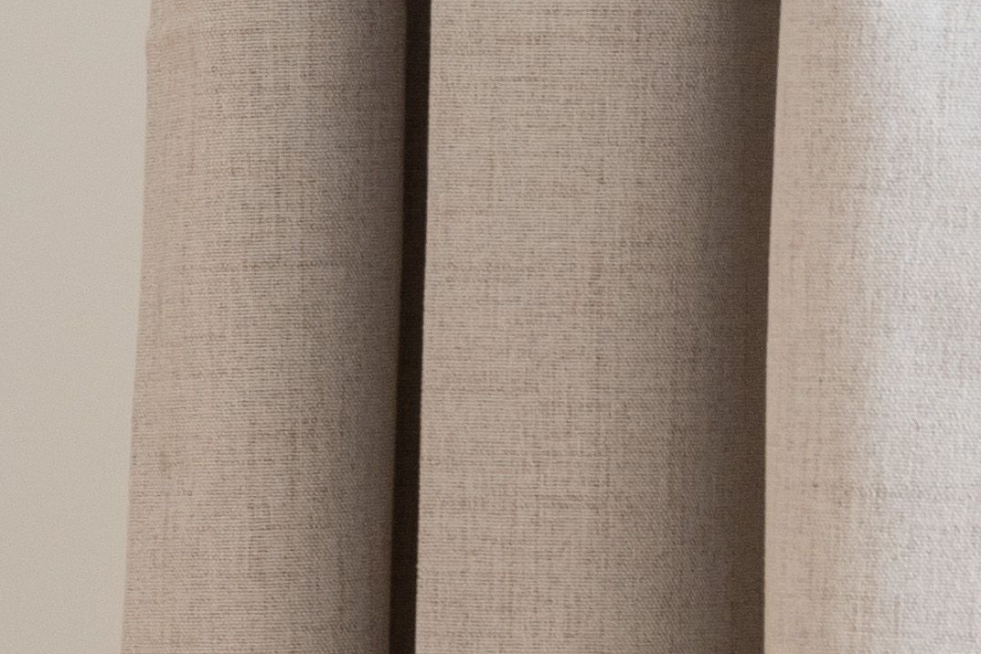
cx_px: -831
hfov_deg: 5.7
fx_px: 9621
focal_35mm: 353
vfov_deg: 3.9
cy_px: 704
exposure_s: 6
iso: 125
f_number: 7.1
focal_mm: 46
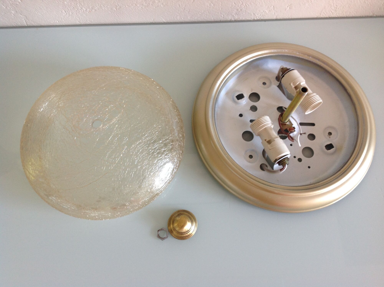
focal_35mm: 35
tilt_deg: -69.8
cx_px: 192
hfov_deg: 52.7
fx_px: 388
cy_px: 144
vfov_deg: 40.6
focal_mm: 4.28
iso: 64
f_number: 2.4
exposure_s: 1/15
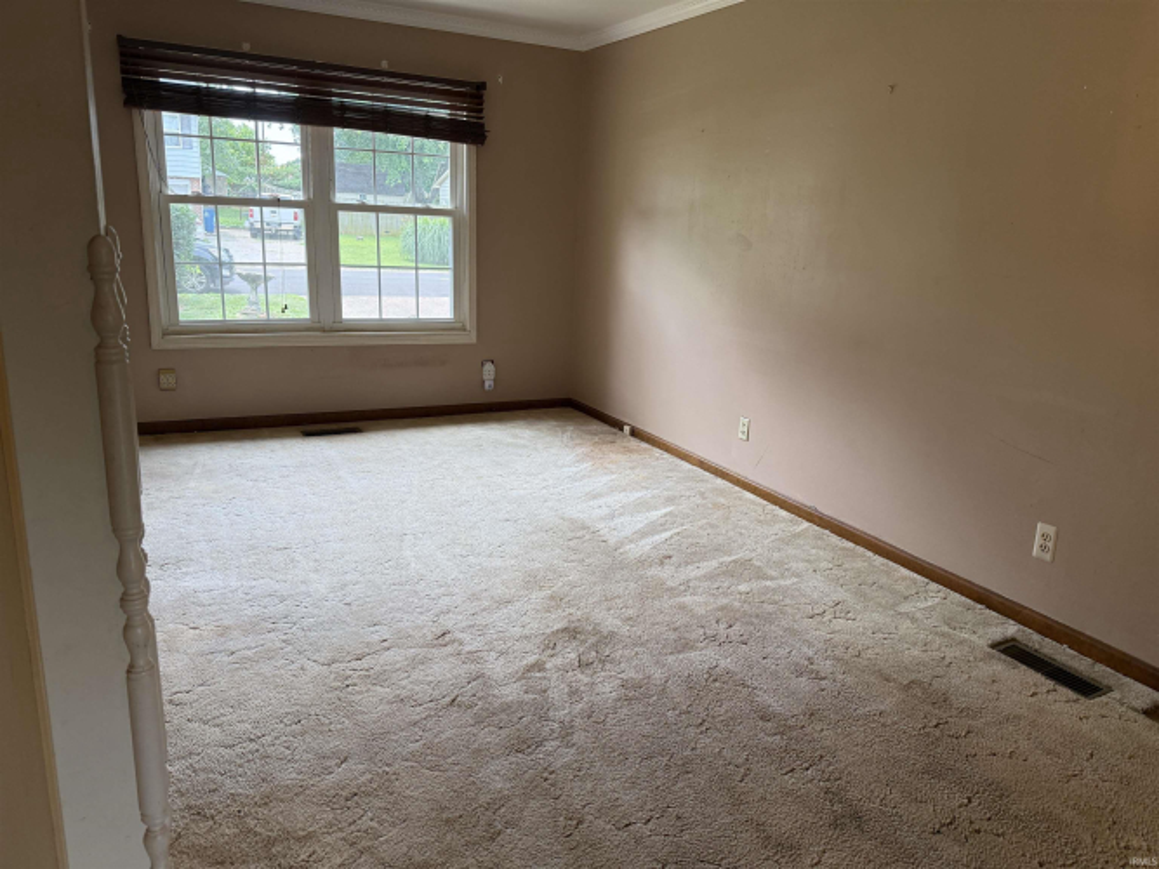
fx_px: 803
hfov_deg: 71.6
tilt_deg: -15.1
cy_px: 434
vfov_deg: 56.8
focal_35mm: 24
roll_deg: -1.7
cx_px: 580
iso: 160
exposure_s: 1/239
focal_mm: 6.76
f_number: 1.78
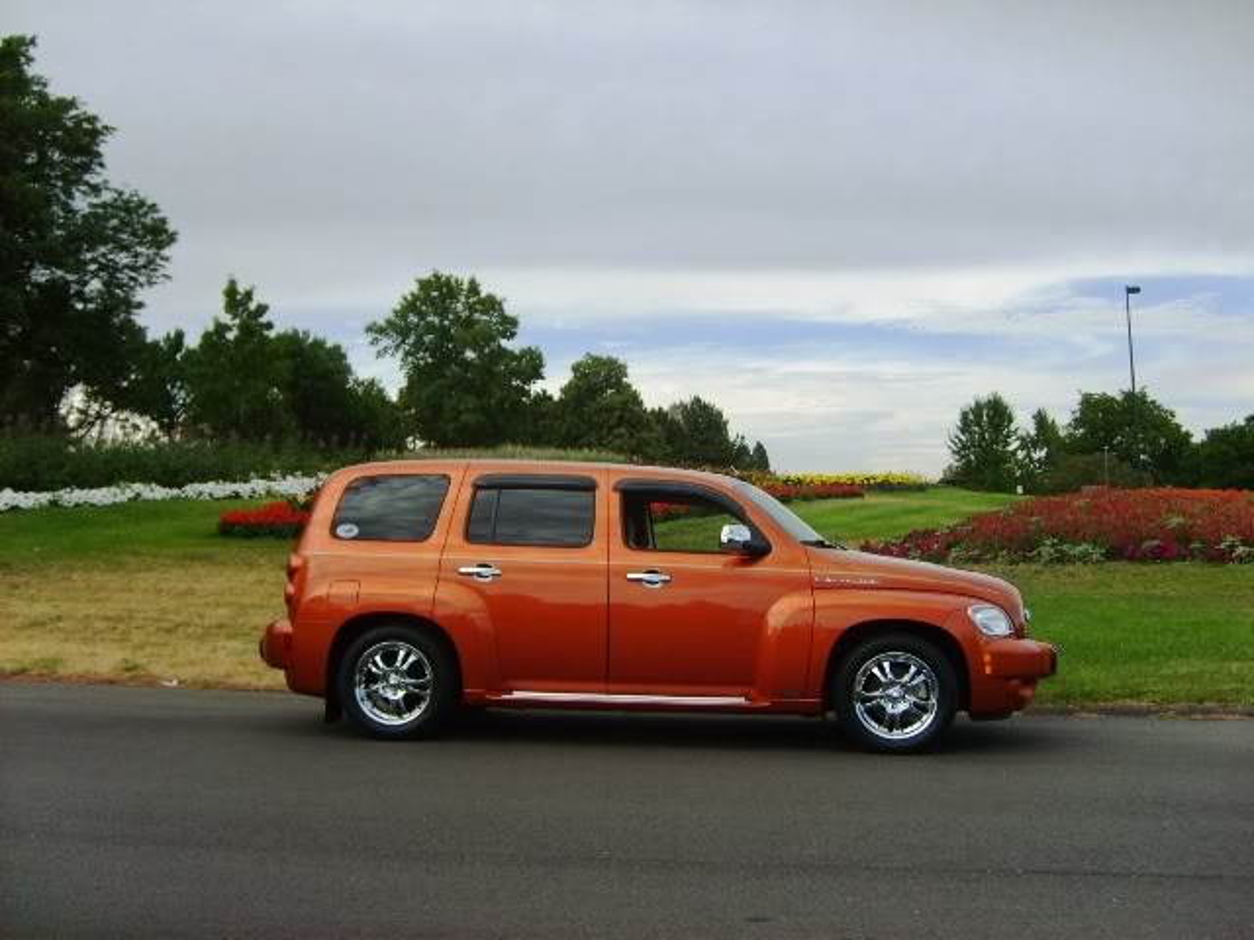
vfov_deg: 40.7
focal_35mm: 35
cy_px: 470
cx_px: 627
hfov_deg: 52.6
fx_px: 1268
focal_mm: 5.8
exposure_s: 1/750
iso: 50
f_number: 2.8
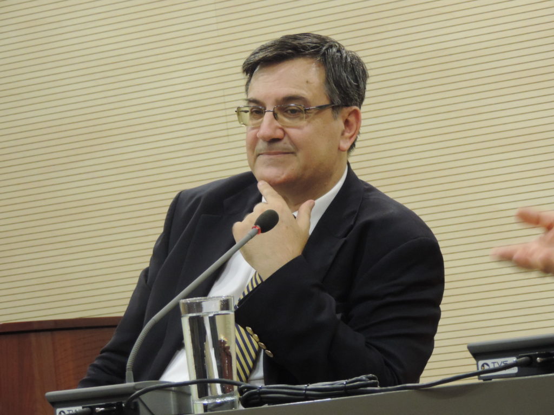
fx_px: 3201
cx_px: 277
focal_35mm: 200
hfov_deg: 9.9
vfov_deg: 7.4
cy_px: 208
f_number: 4.6
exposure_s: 1/25
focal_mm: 35.6
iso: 800
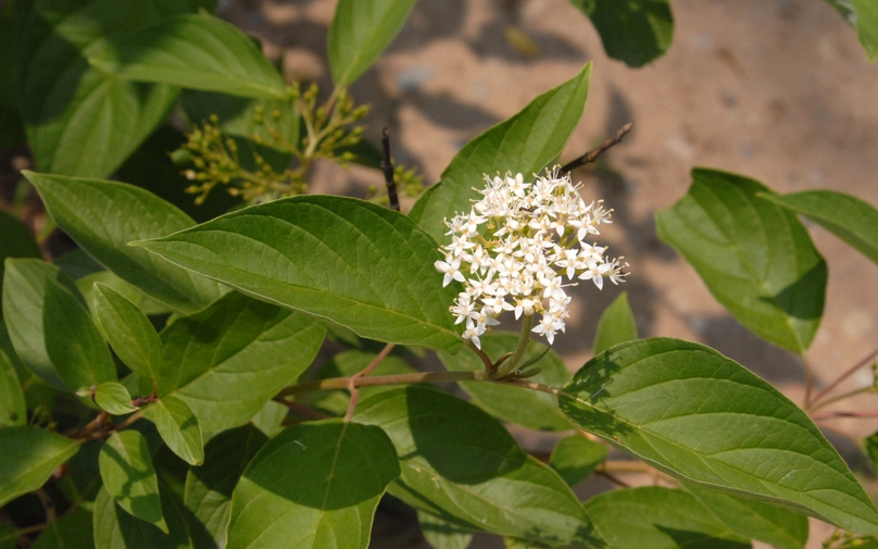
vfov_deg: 13.5
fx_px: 2321
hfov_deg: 21.4
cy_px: 328
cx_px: 459
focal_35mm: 97
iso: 400
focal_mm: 50
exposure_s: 1/500
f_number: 11
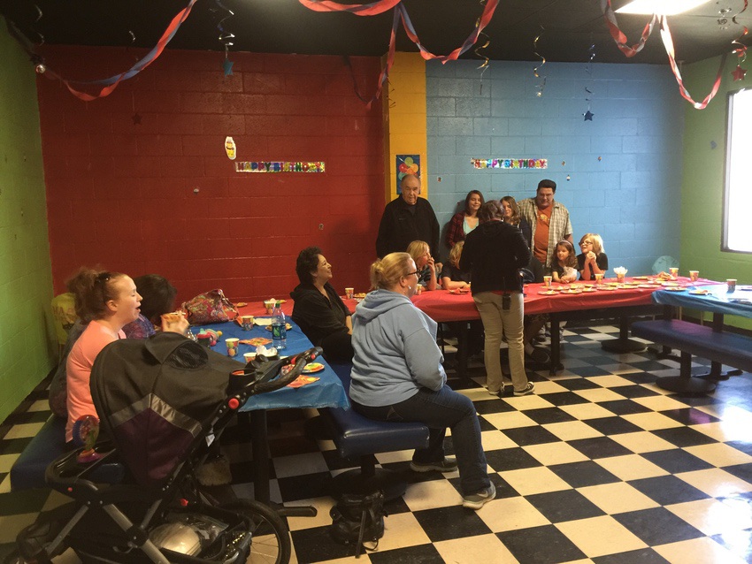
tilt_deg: -4.7
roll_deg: +1.5
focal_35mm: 29
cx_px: 376
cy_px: 282
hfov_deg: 61.6
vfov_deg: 48.2
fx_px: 630
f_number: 2.2
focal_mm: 4.15
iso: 125
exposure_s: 1/8
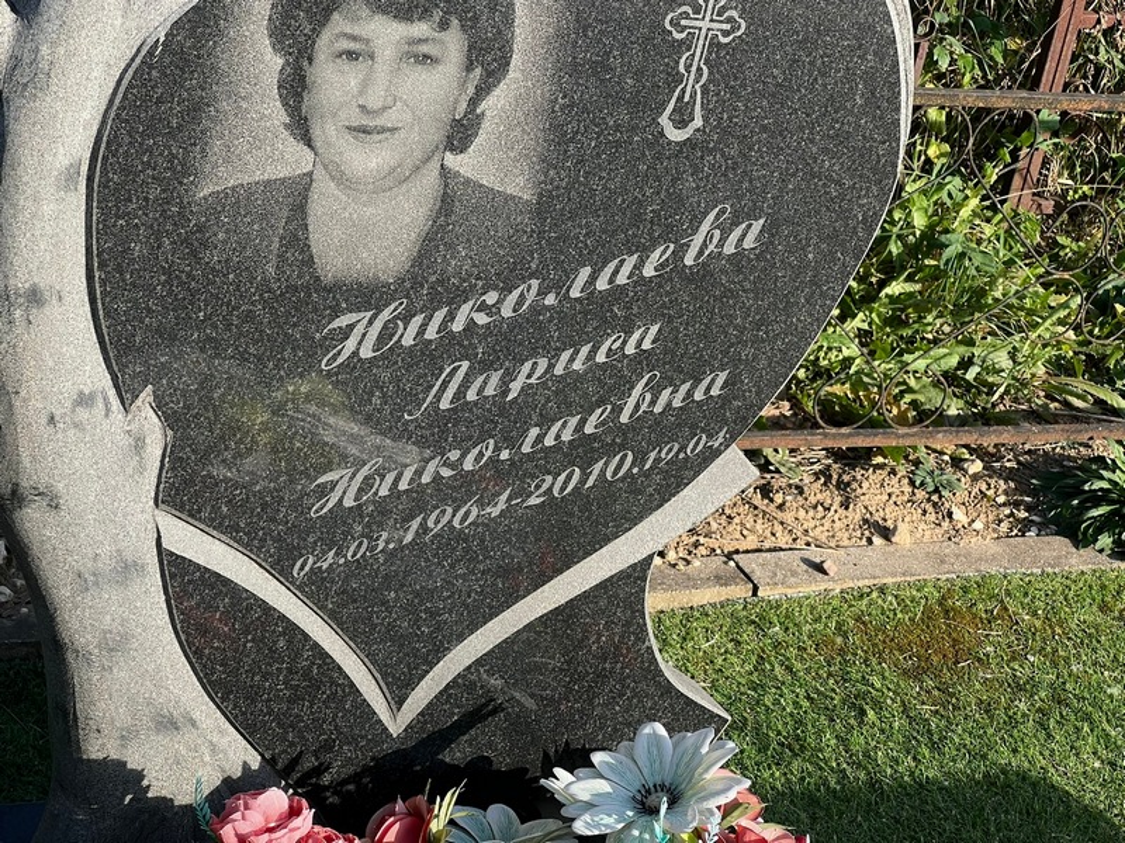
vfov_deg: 19.1
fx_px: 2502
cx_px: 562
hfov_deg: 25.3
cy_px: 422
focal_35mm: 77
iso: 32
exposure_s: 1/296
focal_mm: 9
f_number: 2.8
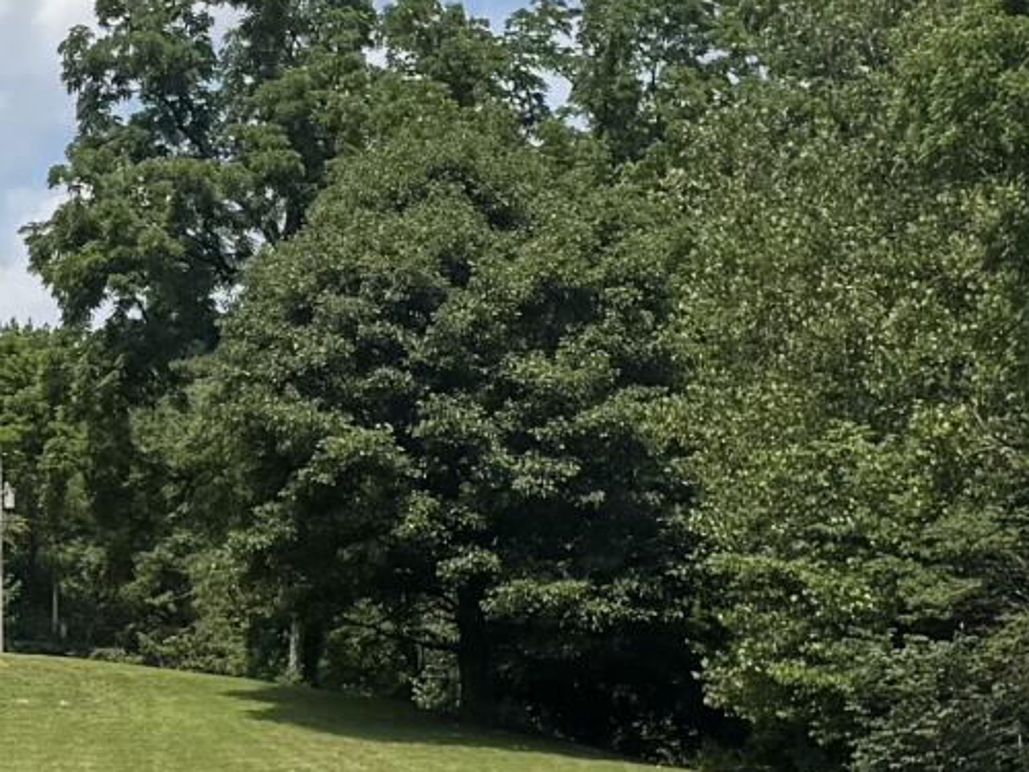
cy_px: 397
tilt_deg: +6.0
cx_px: -241
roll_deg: -0.4
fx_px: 4281
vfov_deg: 10.3
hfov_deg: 13.3
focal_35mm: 144
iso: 80
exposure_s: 1/5348
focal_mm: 6.76
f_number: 1.78
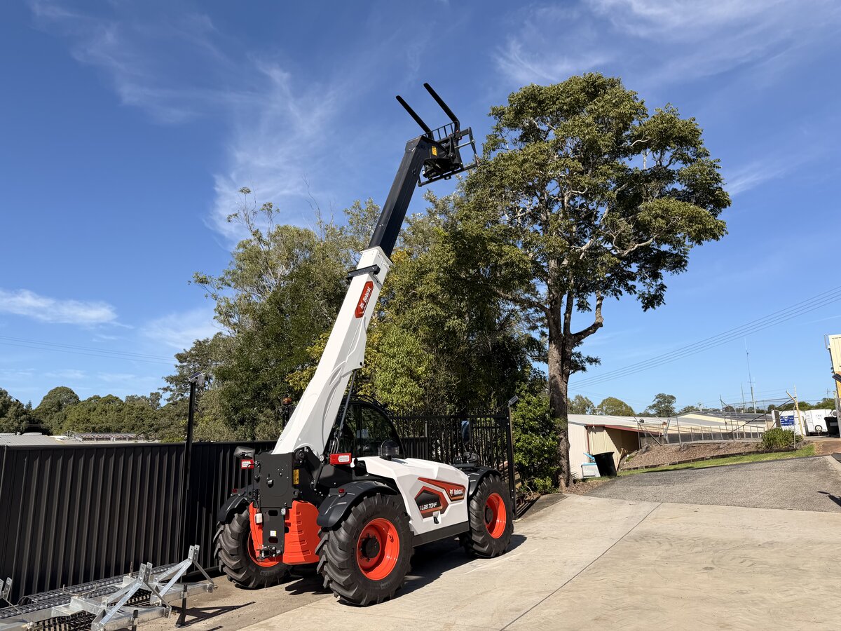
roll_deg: +1.3
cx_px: 420
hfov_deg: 71.6
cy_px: 316
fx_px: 583
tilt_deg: +12.3
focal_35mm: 24
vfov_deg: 56.8
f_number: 1.78
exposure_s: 1/5714
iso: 80
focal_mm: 6.76
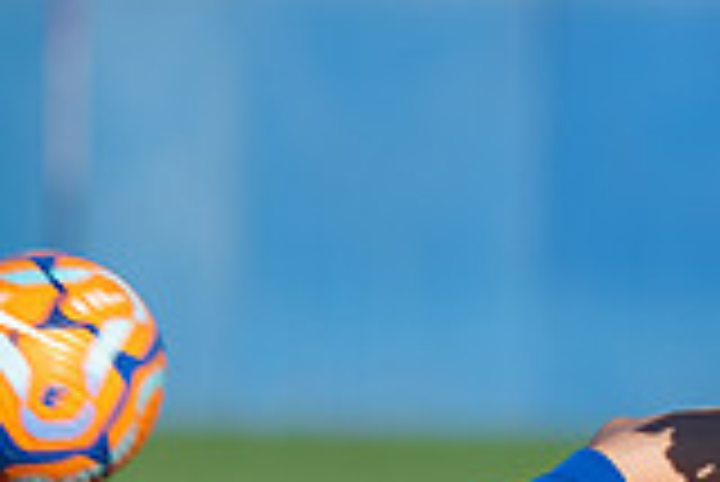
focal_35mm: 1273
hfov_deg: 1.6
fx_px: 25483
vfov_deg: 1.1
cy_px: 31
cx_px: 995
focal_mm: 200
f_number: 2.8
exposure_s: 1/1000
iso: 64
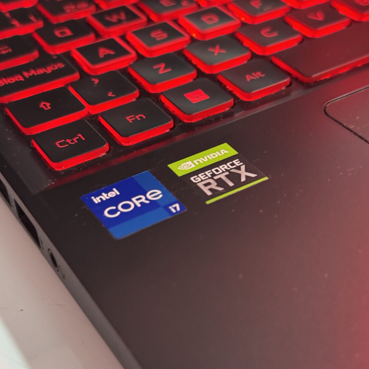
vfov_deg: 30.0
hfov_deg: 30.0
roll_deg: +4.3
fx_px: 687
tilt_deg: -40.1
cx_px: 185
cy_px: 224
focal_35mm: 57
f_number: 1.78
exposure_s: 1/32
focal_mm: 6.76
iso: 500
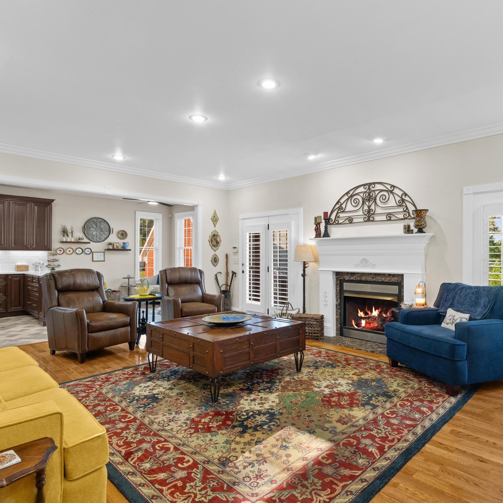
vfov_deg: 72.1
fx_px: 345
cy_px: 253
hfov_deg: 71.9
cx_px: 282
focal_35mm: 21
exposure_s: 1/8
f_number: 8
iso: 1600
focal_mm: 16
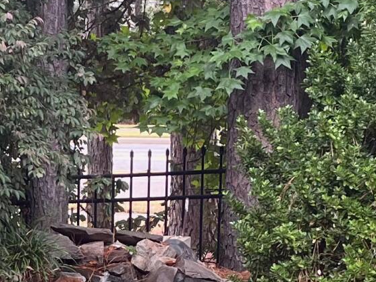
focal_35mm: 140
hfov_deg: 14.1
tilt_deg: -11.1
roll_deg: -0.7
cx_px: 148
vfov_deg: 10.5
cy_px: 318
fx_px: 1521
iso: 50
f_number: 1.6
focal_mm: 5.1
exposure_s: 1/121
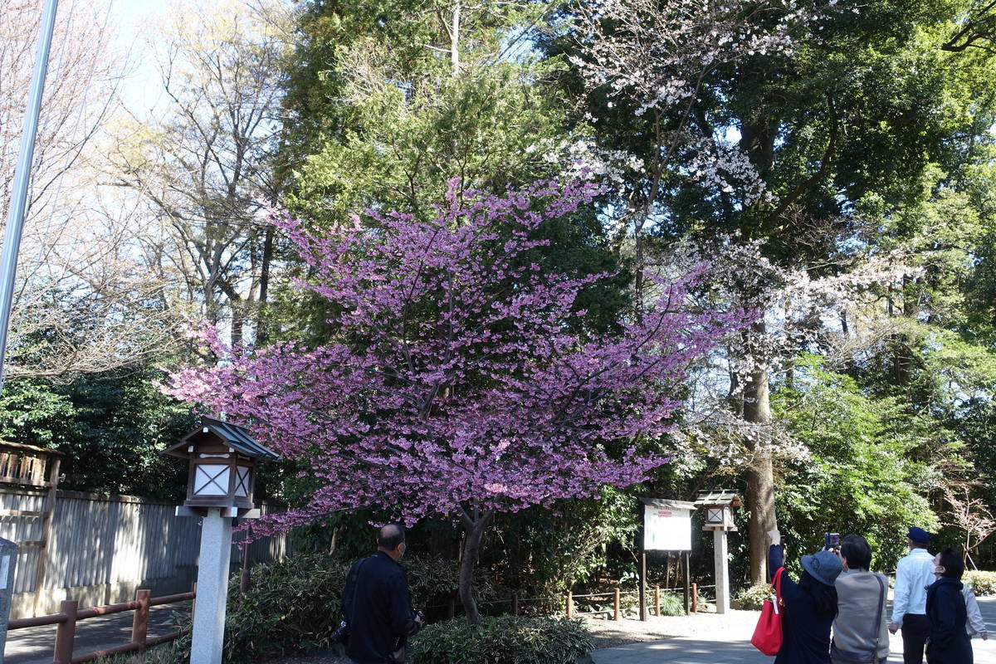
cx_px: 498
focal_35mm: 31
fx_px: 858
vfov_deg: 42.3
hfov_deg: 60.3
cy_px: 332
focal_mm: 11.45
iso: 125
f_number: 5
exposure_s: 1/80
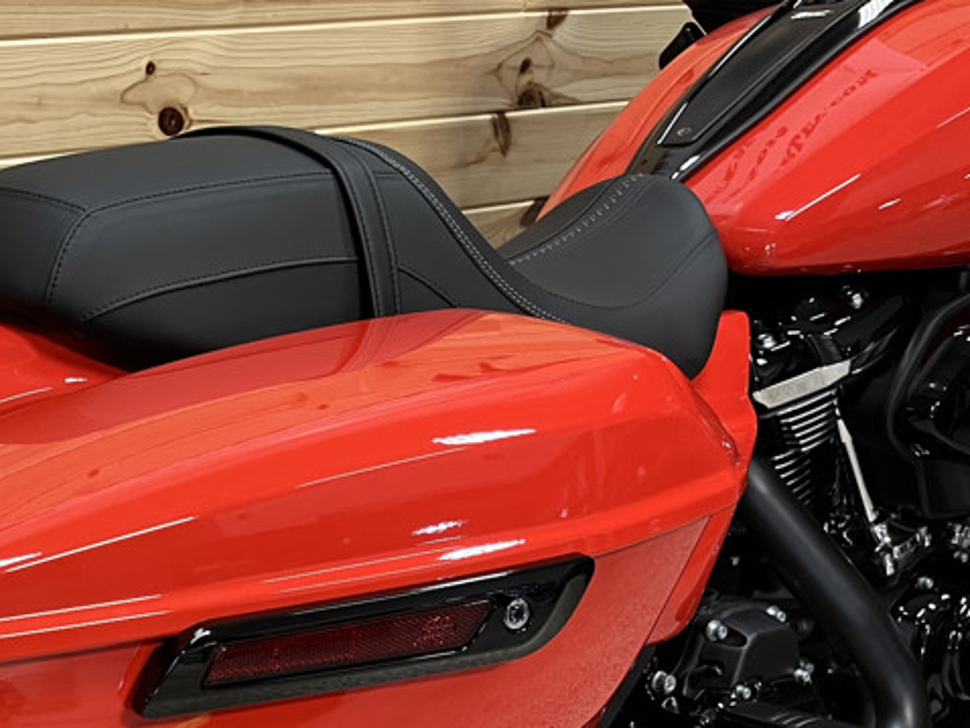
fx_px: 1626
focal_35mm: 58
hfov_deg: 30.4
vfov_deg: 24.2
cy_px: 714
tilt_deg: -30.8
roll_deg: -3.6
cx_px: -42
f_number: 1.6
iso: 160
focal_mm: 5.1
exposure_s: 1/60
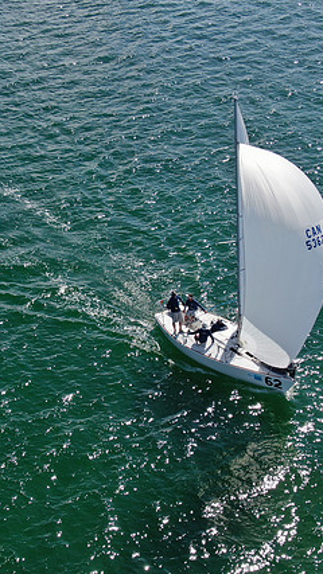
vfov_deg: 29.8
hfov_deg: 16.9
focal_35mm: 71
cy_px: 287
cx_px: 86
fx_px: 1082
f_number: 3.8
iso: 100
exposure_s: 1/1000
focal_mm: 8.6
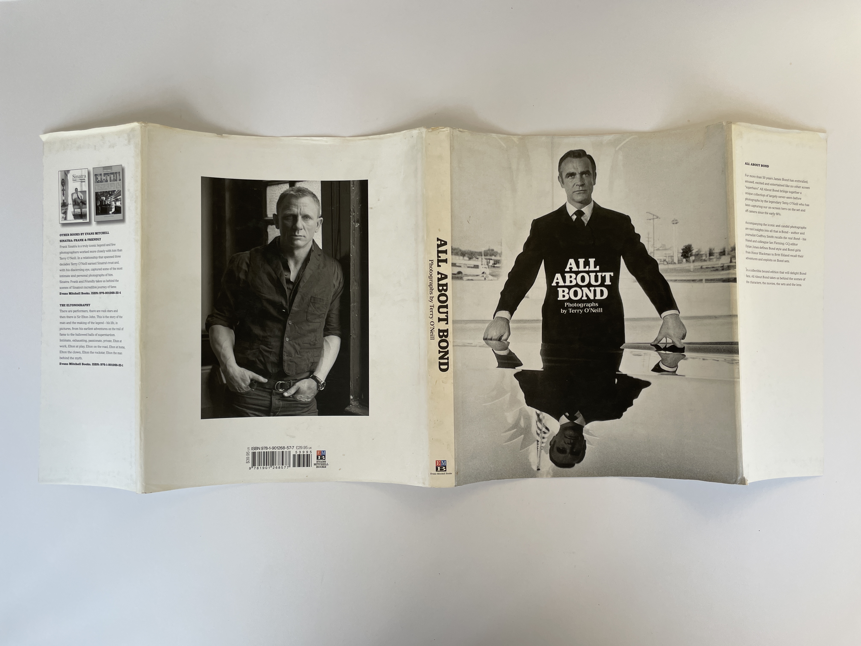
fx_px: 647
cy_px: 323
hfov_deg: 67.3
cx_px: 430
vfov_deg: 53.1
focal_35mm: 26
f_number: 1.6
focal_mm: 4.2
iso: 32
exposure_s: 1/540
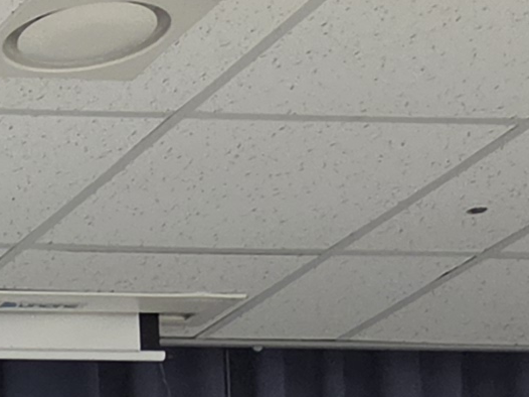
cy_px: 985
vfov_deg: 7.8
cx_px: -1039
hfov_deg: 9.2
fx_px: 2673
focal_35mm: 175
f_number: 1.8
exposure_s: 1/120
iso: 640
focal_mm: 5.4
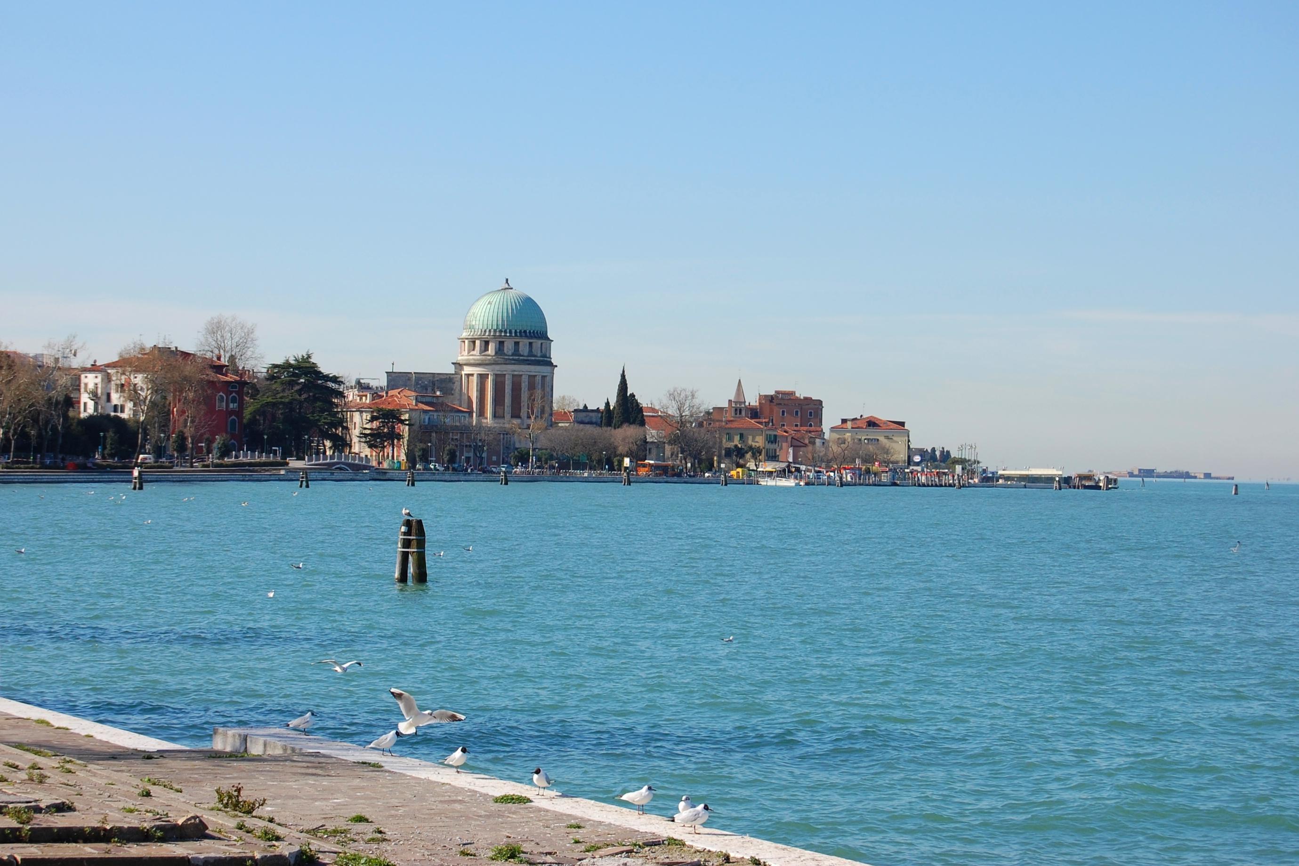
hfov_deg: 24.6
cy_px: 433
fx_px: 2977
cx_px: 650
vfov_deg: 16.6
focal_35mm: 82
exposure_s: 1/320
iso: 200
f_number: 9
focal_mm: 55
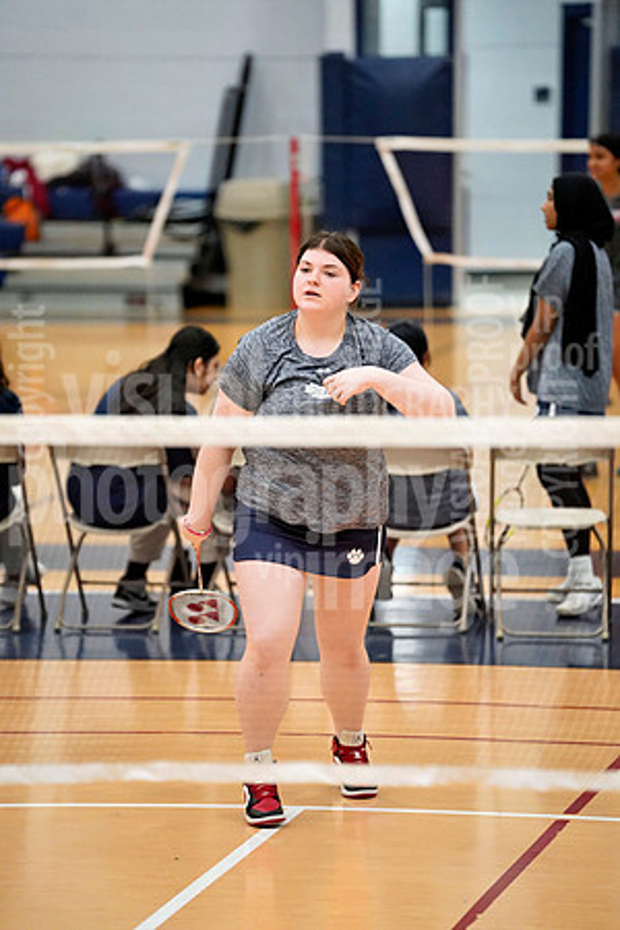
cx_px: 310
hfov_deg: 7.2
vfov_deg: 10.8
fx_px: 4903
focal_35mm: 190
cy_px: 465
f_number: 2.8
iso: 8000
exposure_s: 1/800
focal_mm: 189.8
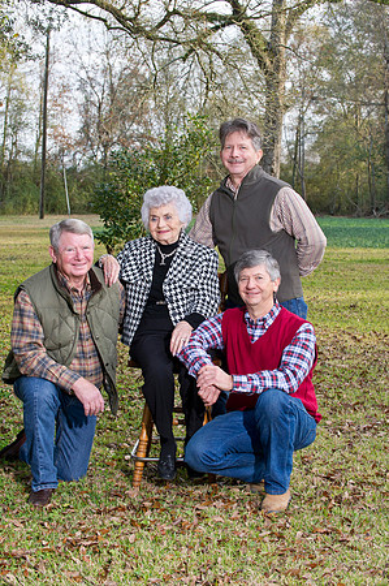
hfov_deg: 18.1
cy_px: 293
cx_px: 194
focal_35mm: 75
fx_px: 1218
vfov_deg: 27.0
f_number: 8
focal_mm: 75
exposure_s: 1/160
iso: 800
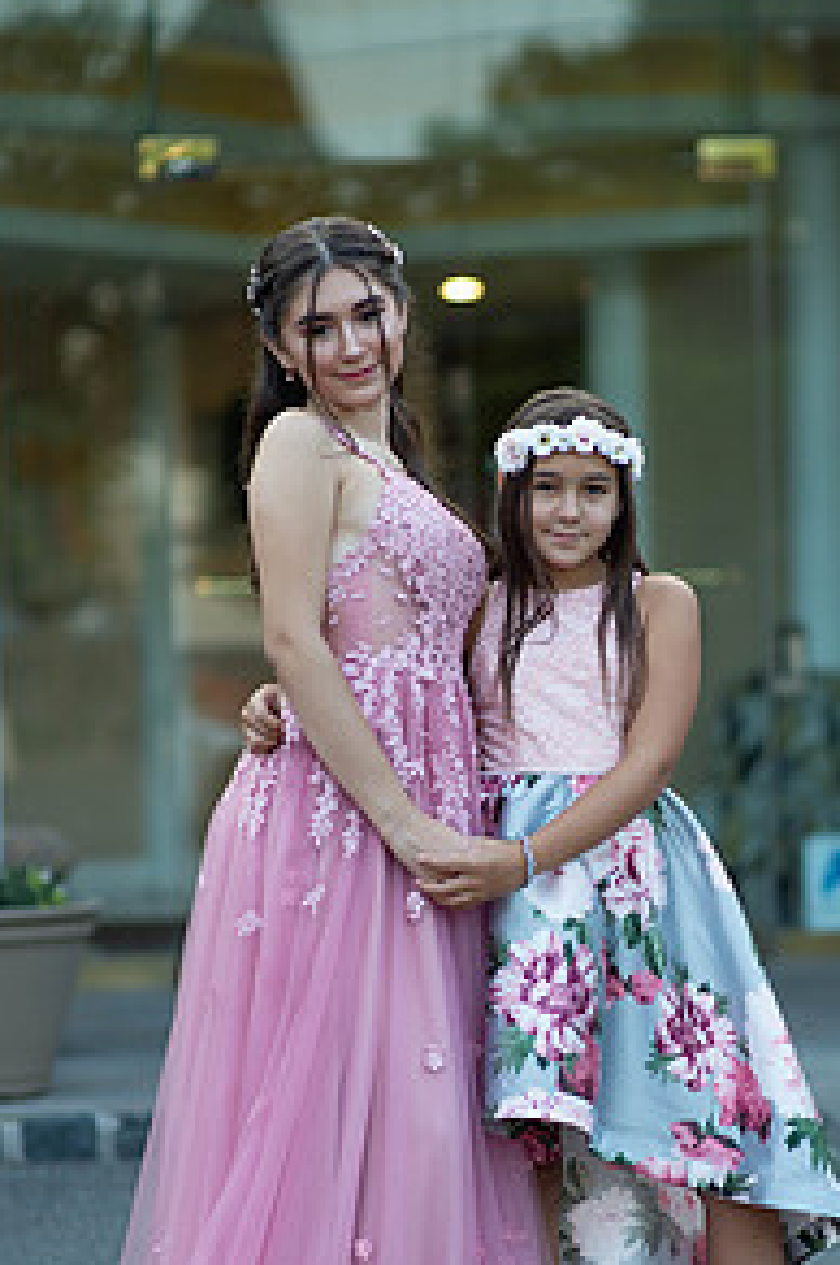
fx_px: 4596
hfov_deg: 10.4
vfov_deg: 15.6
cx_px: 569
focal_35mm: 131
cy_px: 845
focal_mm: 85
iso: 250
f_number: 2
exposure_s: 1/800
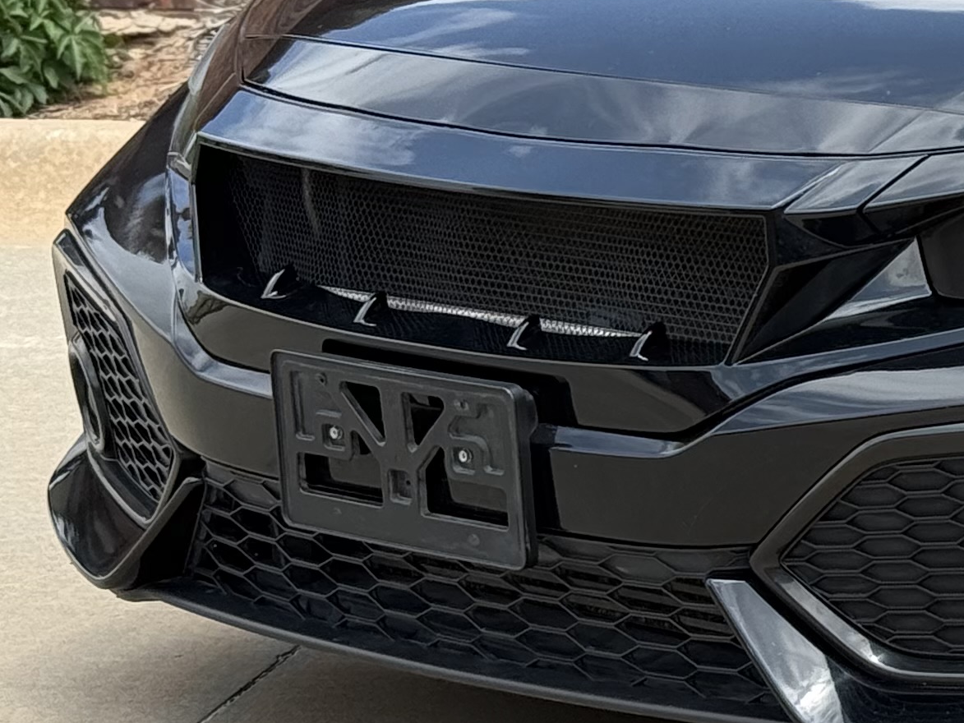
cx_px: 1512
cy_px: 57
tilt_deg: -3.6
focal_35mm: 165
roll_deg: -0.7
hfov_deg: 11.4
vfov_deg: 9.0
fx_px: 4595
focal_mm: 6.76
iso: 100
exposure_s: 1/1883
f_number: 1.78
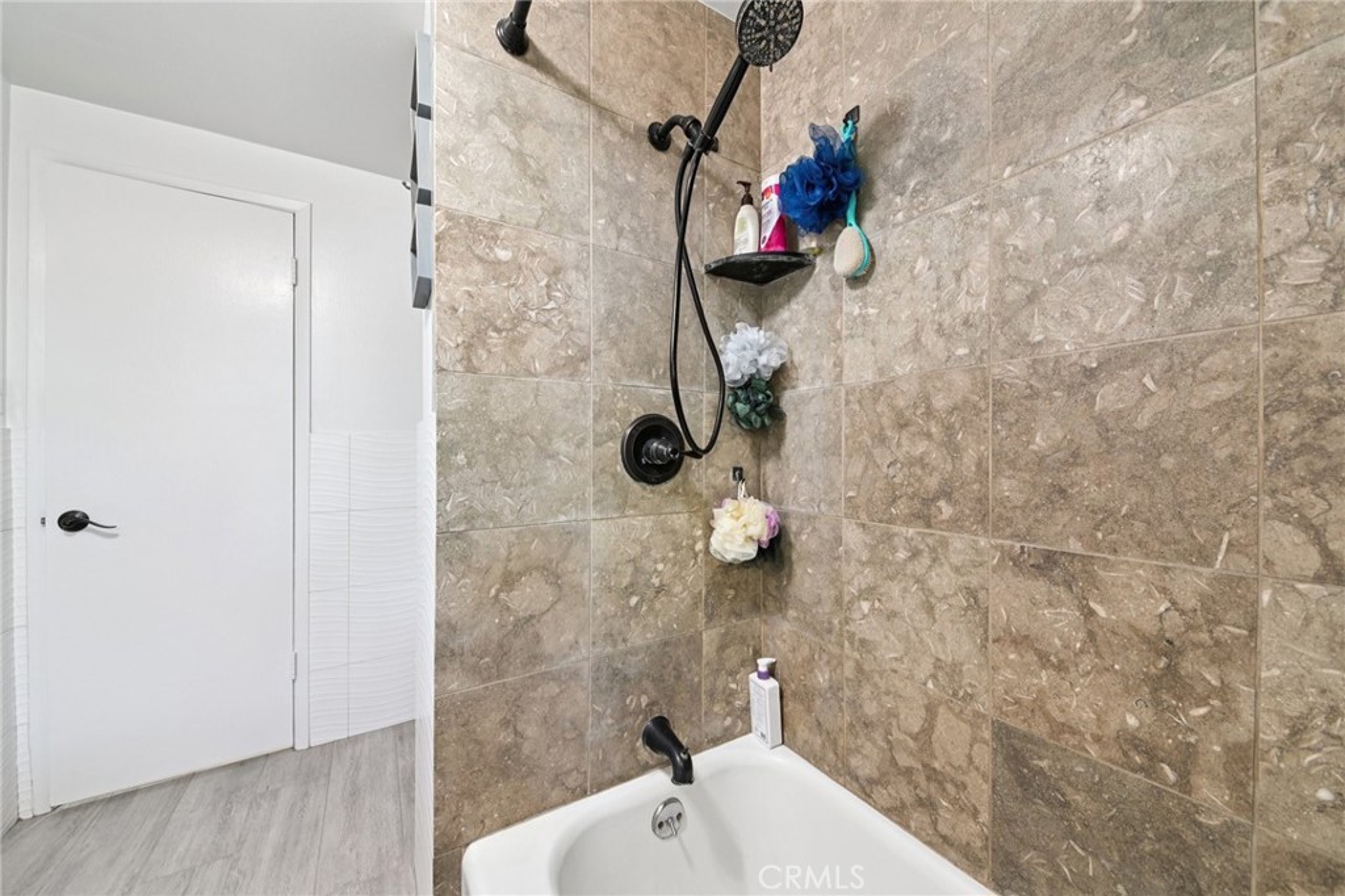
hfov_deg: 112.6
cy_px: 448
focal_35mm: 12
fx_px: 448
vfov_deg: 90.0
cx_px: 672
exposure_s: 1/2
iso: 250
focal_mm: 12
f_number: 8
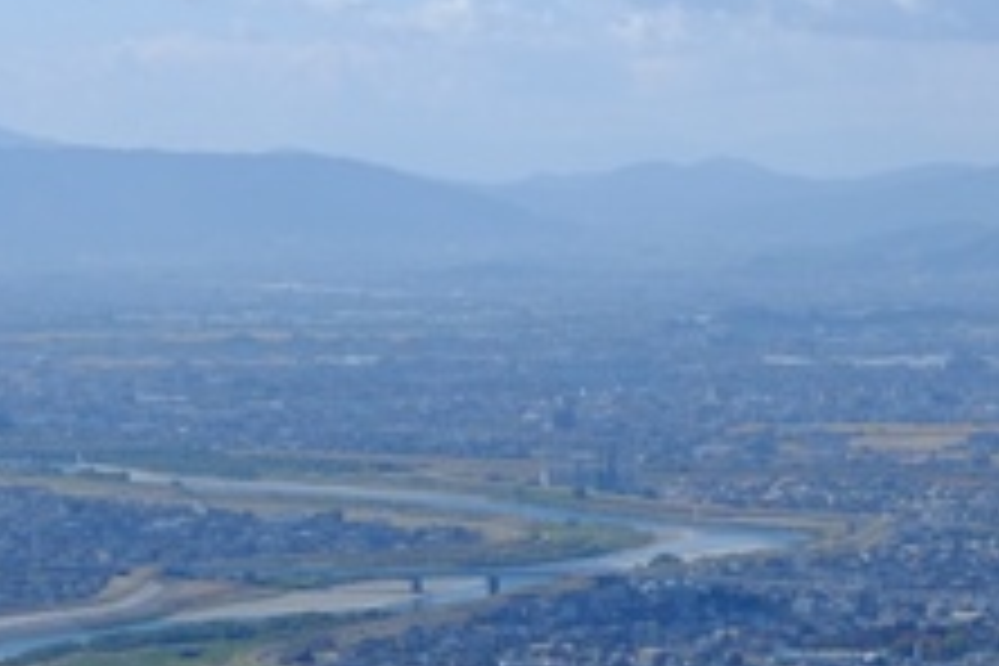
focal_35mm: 239
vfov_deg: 5.7
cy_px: 502
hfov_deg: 8.6
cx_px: 828
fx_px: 6632
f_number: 14
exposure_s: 1/320
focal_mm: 55
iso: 400
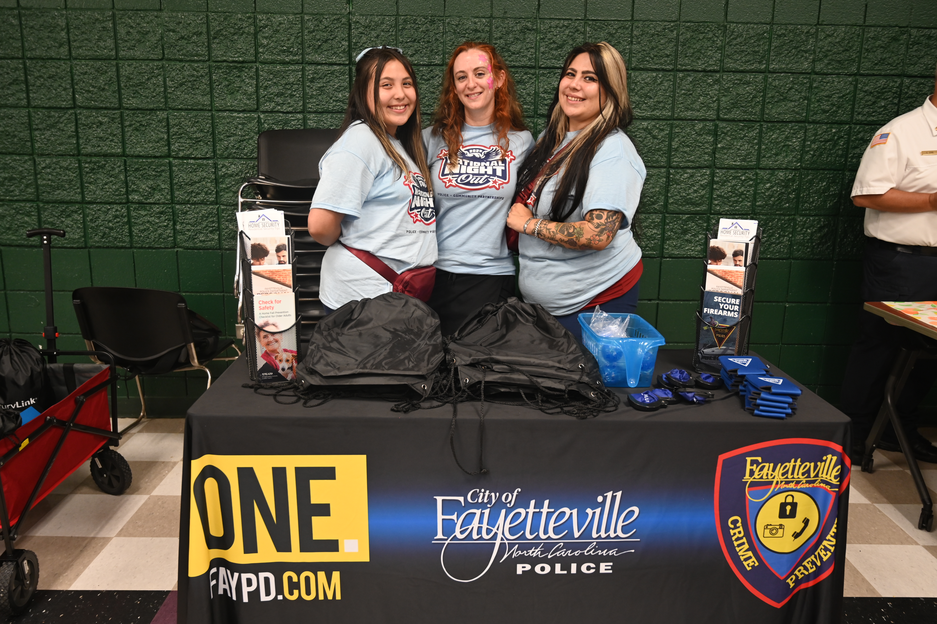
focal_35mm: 29
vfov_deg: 44.9
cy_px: 312
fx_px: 754
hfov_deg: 63.7
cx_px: 468
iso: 1000
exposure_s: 1/25
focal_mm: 29
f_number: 4
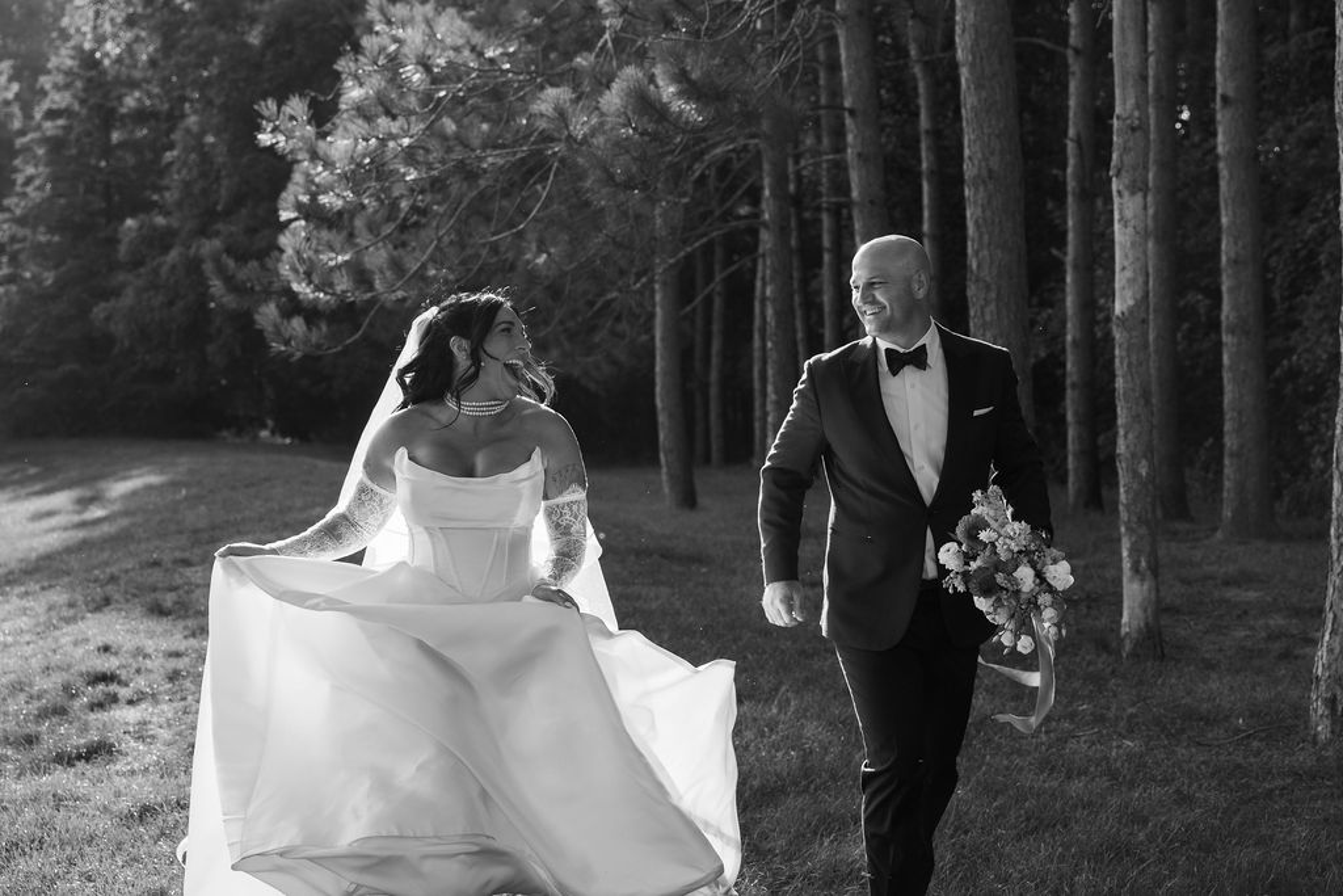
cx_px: 693
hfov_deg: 32.5
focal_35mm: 62
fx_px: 2300
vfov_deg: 22.0
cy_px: 344
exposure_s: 1/640
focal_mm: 50
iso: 250
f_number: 4
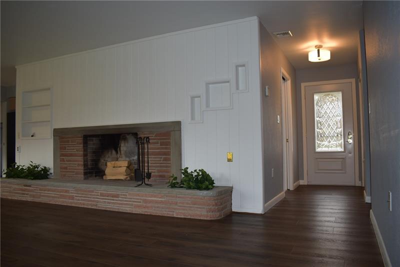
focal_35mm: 27
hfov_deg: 67.4
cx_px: 200
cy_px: 134
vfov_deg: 48.0
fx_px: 300
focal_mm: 18
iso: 180
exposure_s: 1/60
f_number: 3.5
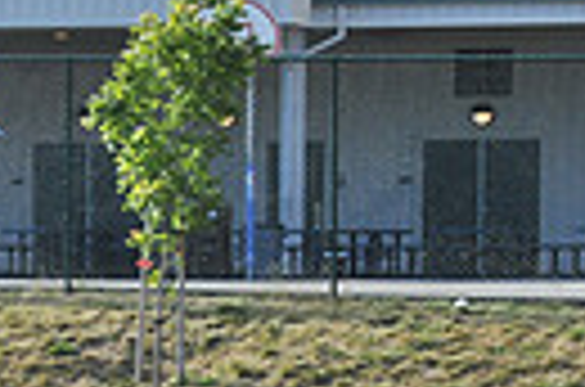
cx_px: -162
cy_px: 475
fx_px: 6517
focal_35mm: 402
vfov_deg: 3.4
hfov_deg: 5.1
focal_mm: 60
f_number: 11
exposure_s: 1/500
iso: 400
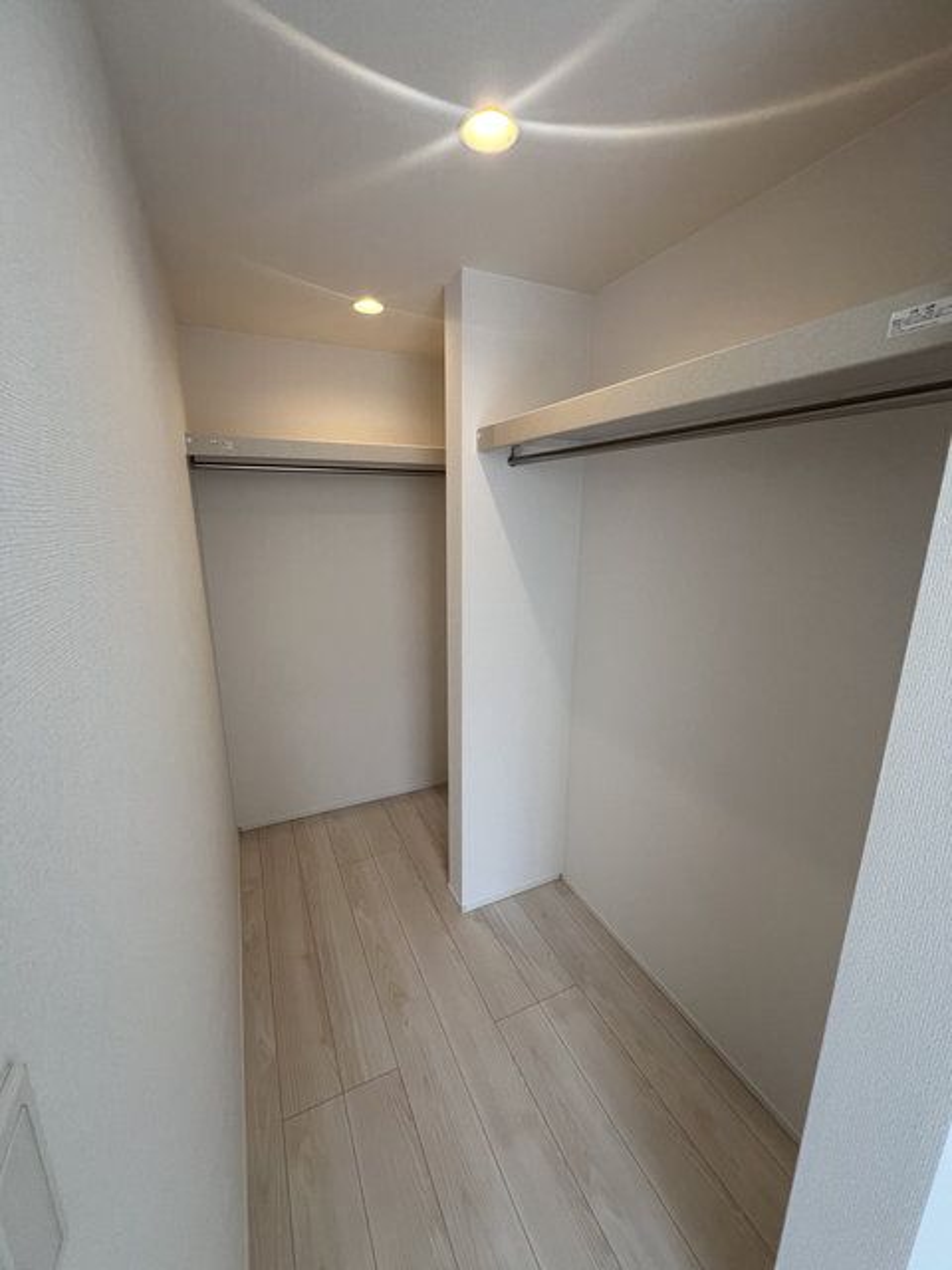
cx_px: 476
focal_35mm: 13
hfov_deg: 89.9
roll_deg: +1.6
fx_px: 477
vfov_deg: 106.2
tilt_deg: -11.8
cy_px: 635
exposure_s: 1/99
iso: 50
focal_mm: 1.57
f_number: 1.8
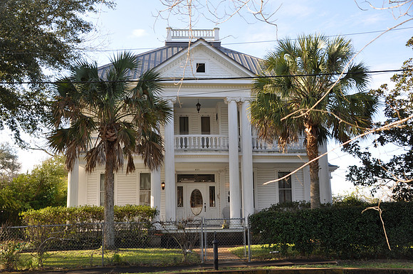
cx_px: 206
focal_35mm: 42
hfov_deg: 46.5
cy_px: 137
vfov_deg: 31.8
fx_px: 481
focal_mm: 28
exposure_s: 1/60
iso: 200
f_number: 8
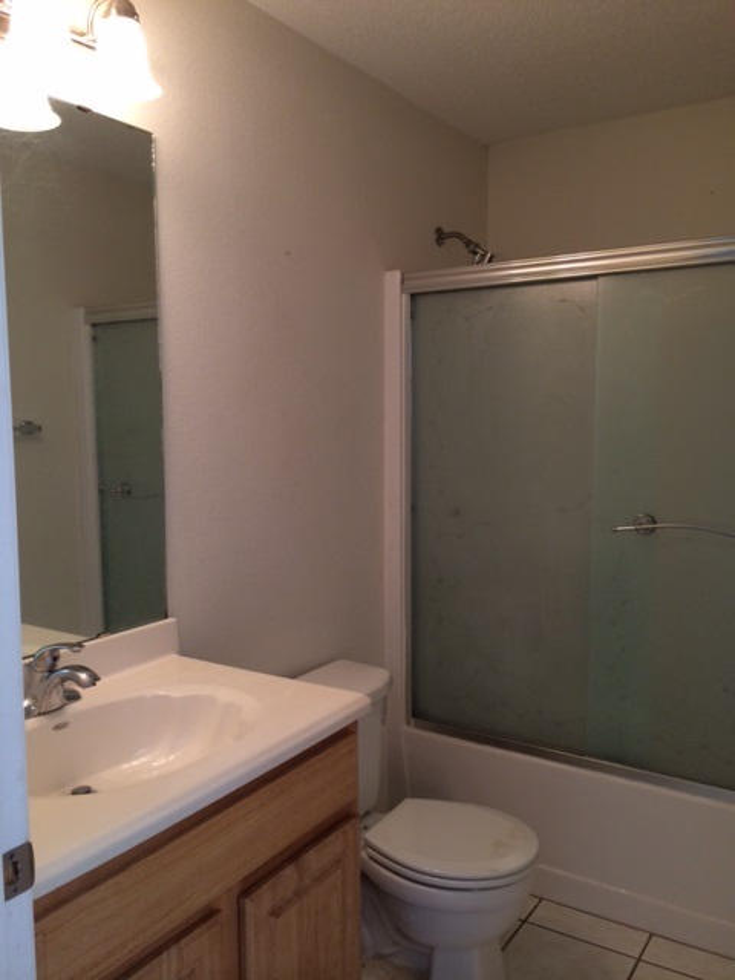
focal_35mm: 30
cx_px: 368
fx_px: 849
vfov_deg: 60.0
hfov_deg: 46.8
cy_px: 490
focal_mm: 4.12
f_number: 2.2
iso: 80
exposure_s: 1/30
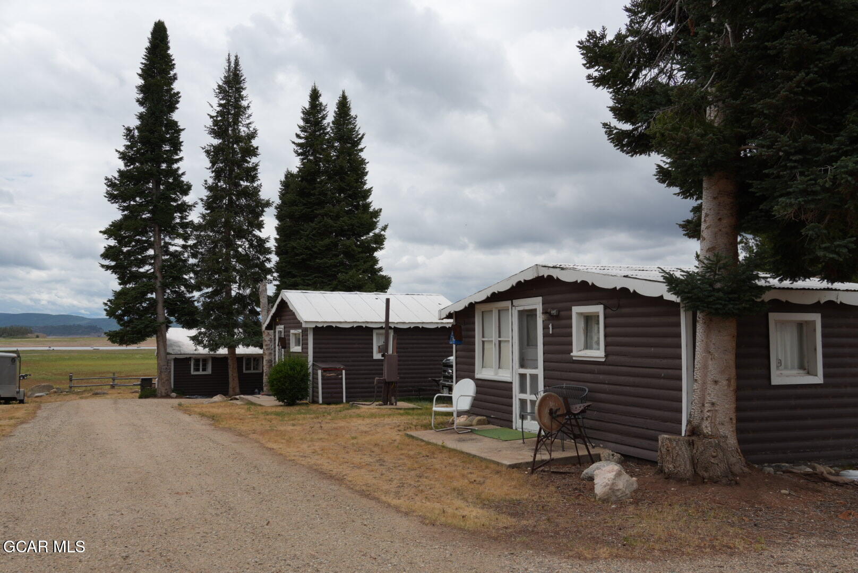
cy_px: 286
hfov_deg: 59.5
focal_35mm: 32
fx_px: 751
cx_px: 429
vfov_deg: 41.8
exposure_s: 1/200
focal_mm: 21
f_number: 11
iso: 100
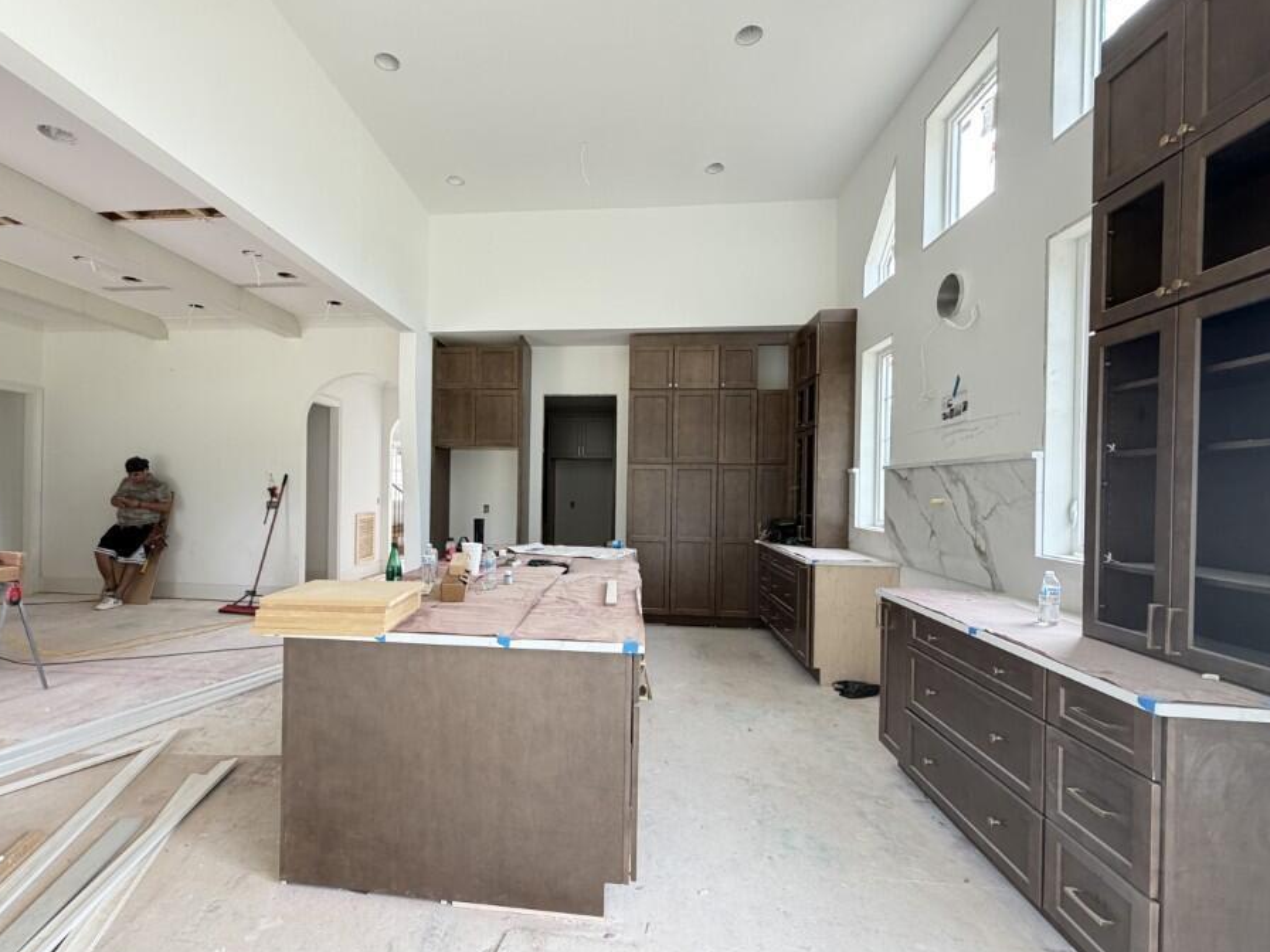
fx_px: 587
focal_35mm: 16
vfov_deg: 78.1
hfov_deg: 94.1
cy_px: 492
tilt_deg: -0.6
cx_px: 567
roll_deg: +0.3
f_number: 2.2
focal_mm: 2.22
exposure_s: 1/121
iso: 200
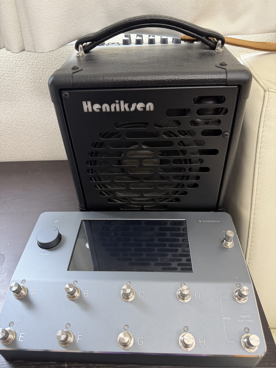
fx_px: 255
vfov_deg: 71.6
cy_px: 184
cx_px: 138
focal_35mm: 24
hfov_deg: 56.8
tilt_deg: -39.2
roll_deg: +0.8
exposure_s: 1/87
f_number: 1.78
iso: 200
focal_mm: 6.76
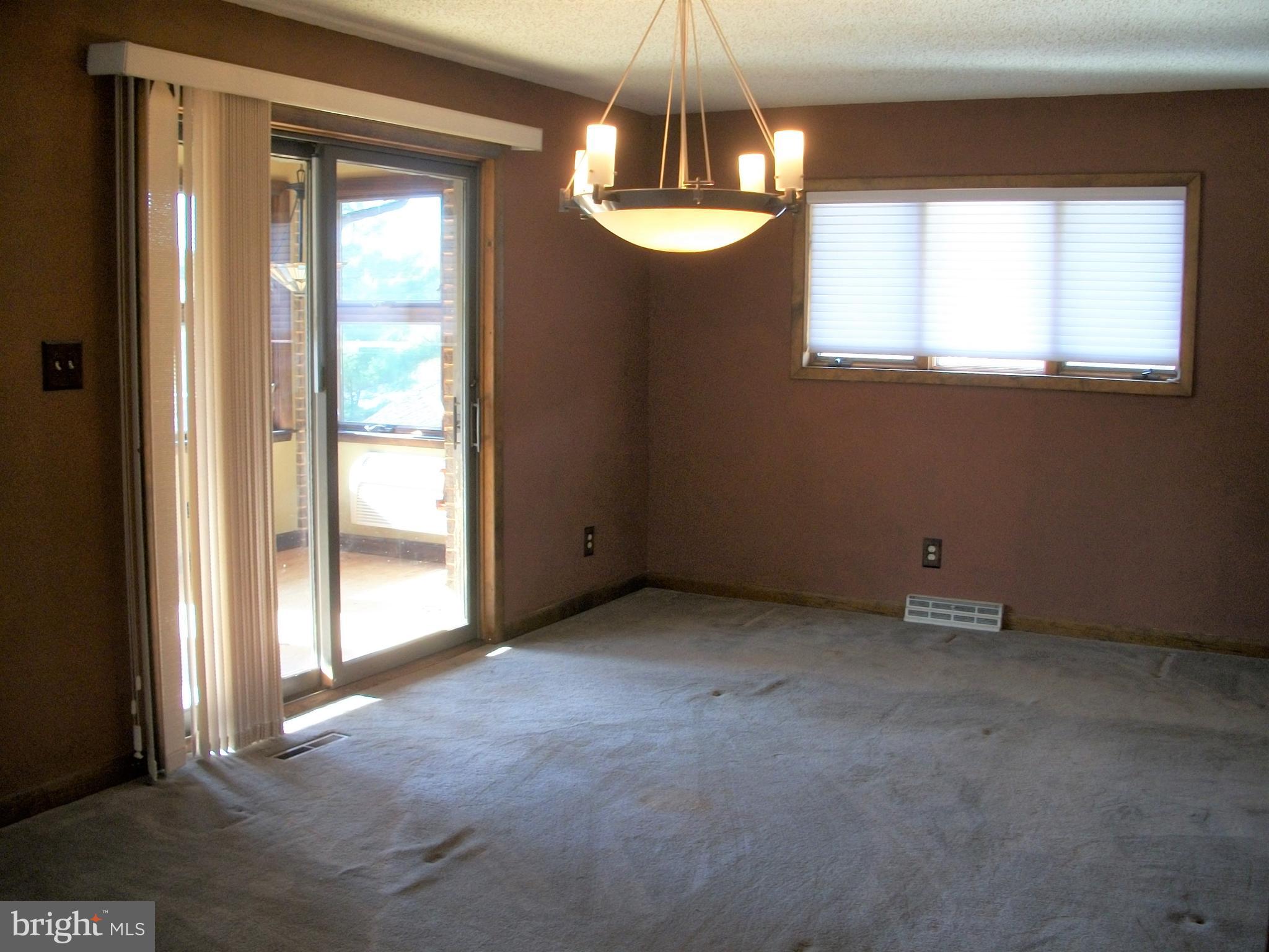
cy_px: 476
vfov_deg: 40.7
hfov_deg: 52.6
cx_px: 634
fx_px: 1283
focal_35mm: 35
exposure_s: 1/30
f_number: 3.1
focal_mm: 6.3
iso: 145
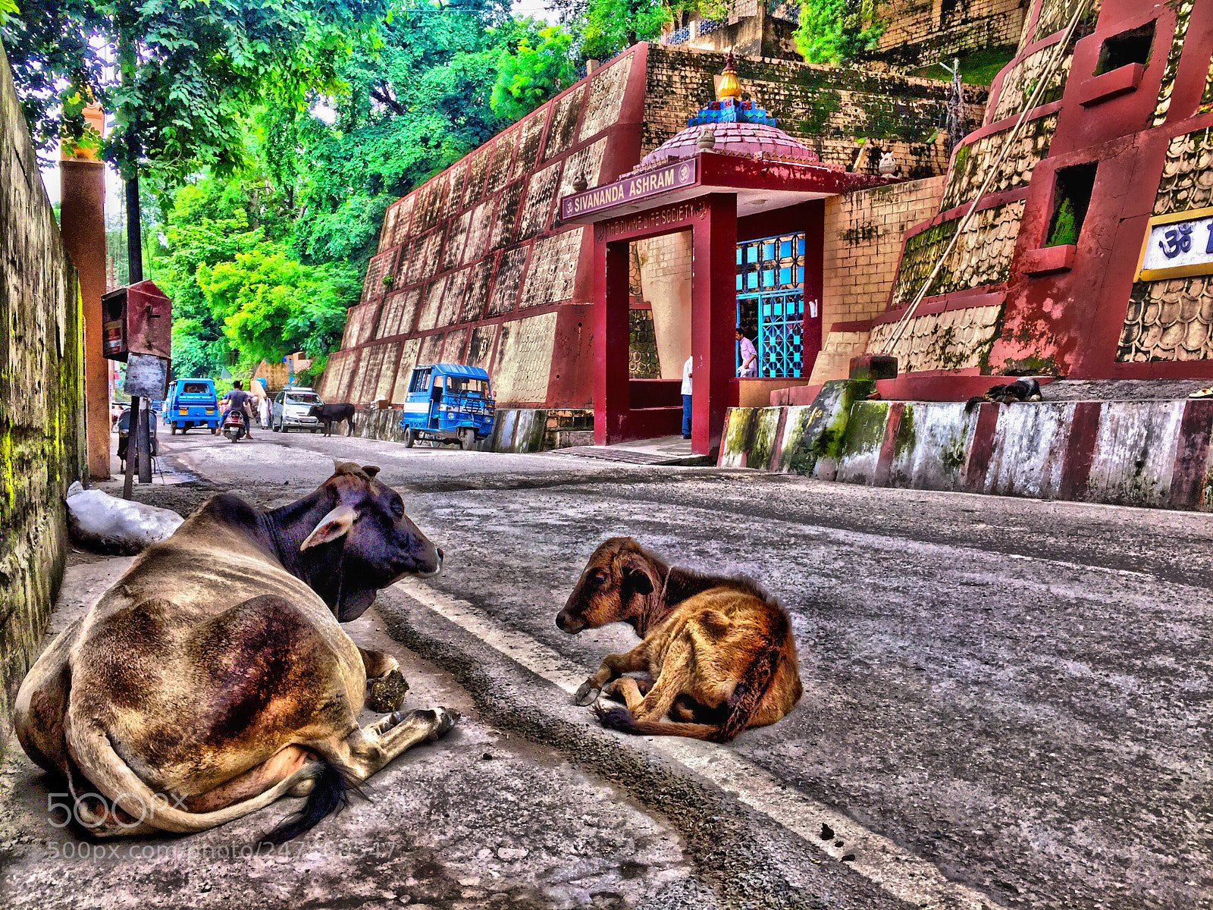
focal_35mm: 29
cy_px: 455
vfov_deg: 48.2
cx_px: 606
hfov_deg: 61.7
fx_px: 1016
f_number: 2.2
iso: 32
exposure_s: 1/363
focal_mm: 4.15
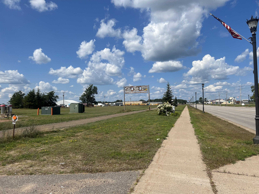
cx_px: 130
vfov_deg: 53.1
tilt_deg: +2.8
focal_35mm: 26
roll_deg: +1.6
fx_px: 195
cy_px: 97
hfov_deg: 67.3
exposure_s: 1/6211
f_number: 1.5
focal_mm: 5.7
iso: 50
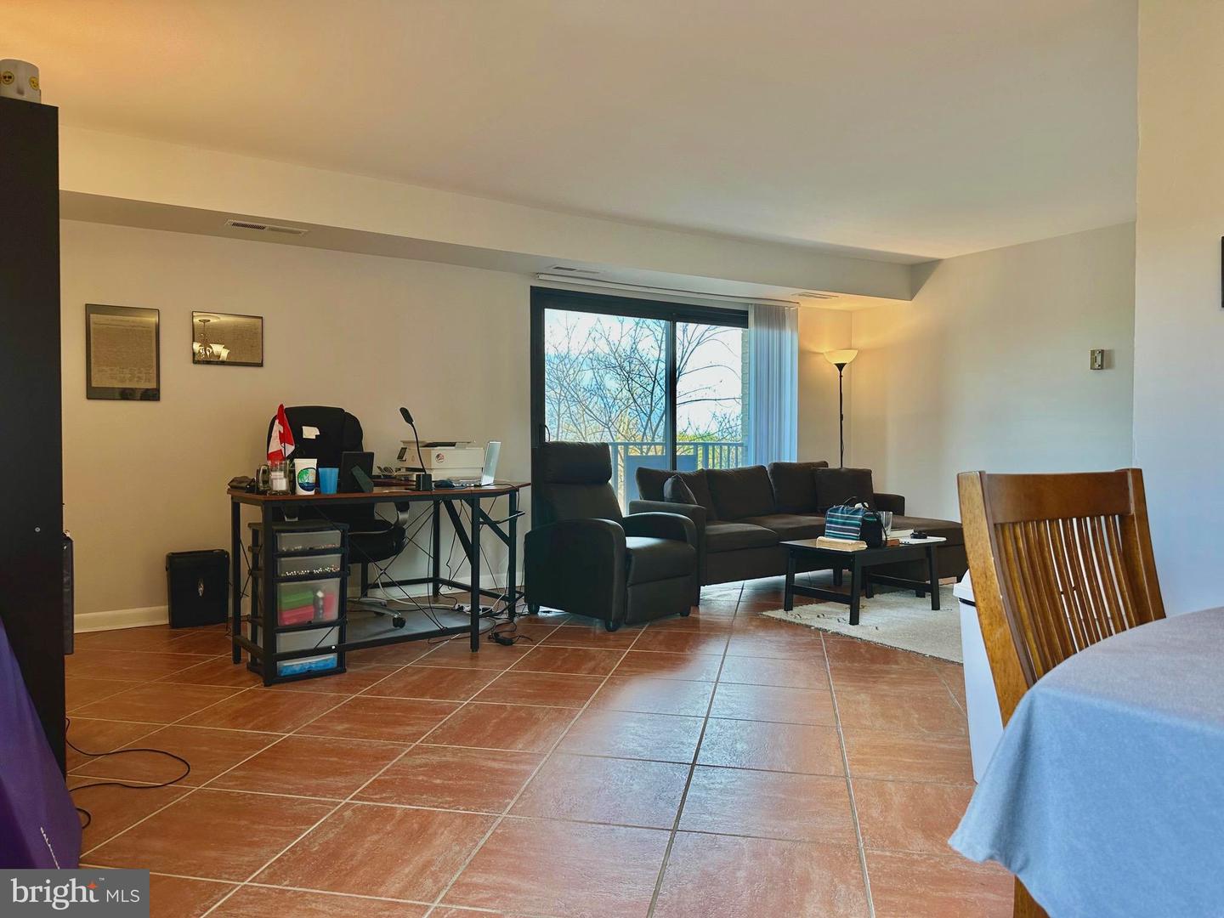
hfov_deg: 71.6
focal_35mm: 24
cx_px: 612
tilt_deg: +0.8
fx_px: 849
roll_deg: -0.2
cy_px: 459
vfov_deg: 56.8
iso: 64
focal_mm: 6.86
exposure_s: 1/120
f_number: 1.78
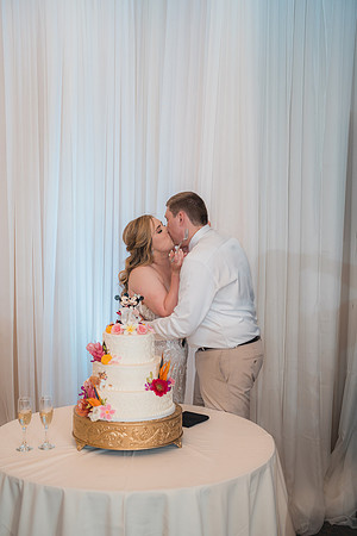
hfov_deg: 27.0
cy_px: 268
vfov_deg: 39.6
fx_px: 744
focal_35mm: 50
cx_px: 178
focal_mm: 50
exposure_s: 1/250
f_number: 2.8
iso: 800
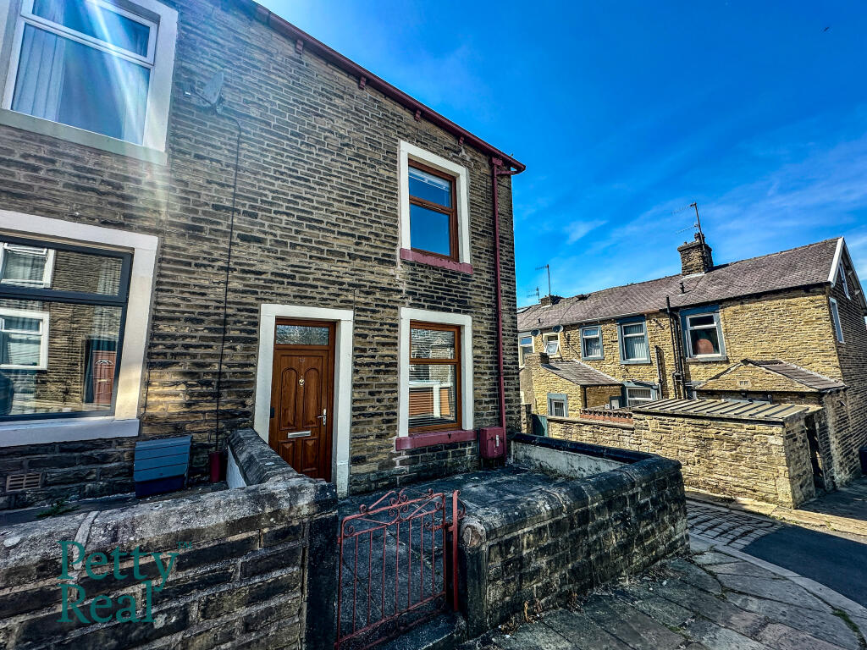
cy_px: 325
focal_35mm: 14
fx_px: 351
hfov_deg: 102.1
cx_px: 434
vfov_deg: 85.7
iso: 40
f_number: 2.2
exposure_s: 1/739
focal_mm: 2.22
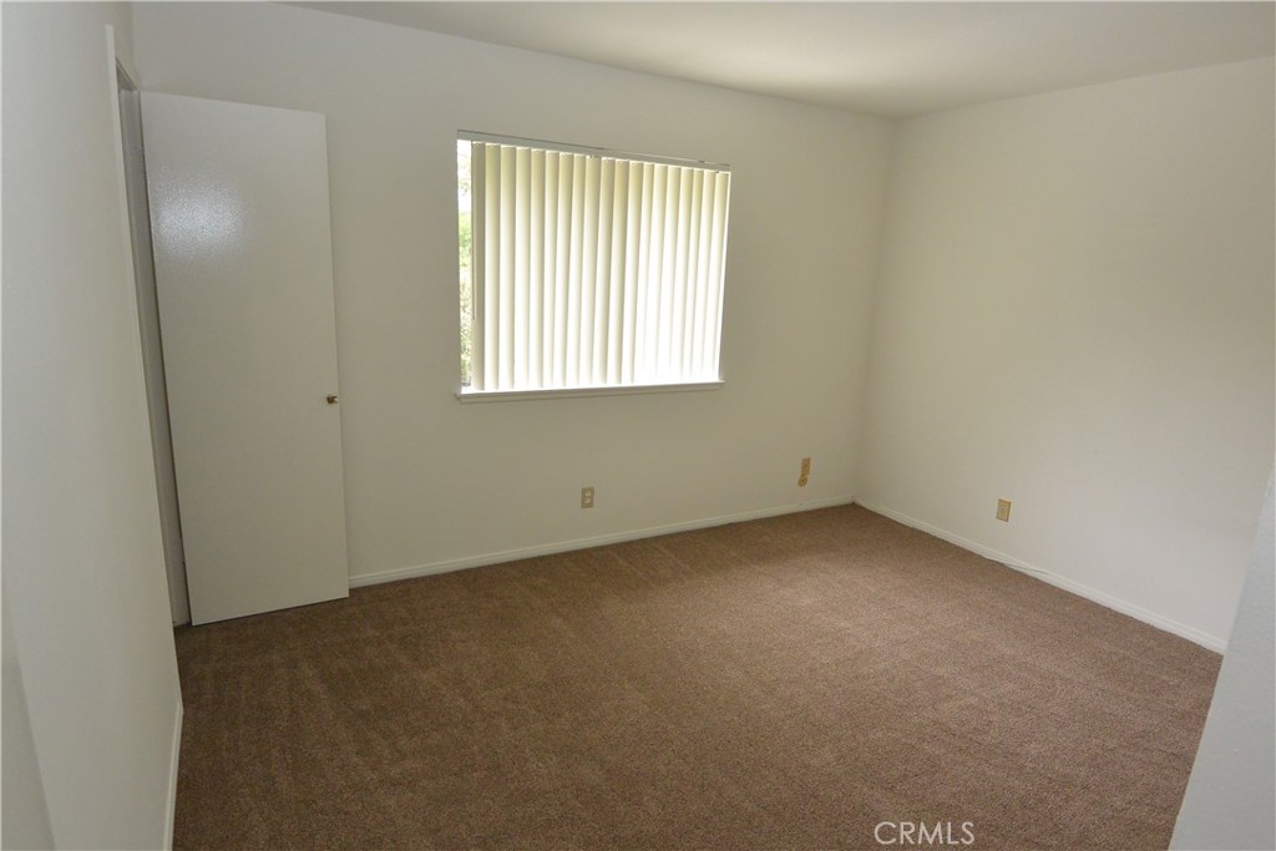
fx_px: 673
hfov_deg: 86.9
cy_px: 426
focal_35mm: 19
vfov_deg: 64.6
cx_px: 638
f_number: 3.8
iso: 400
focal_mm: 7.3
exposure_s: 1/125
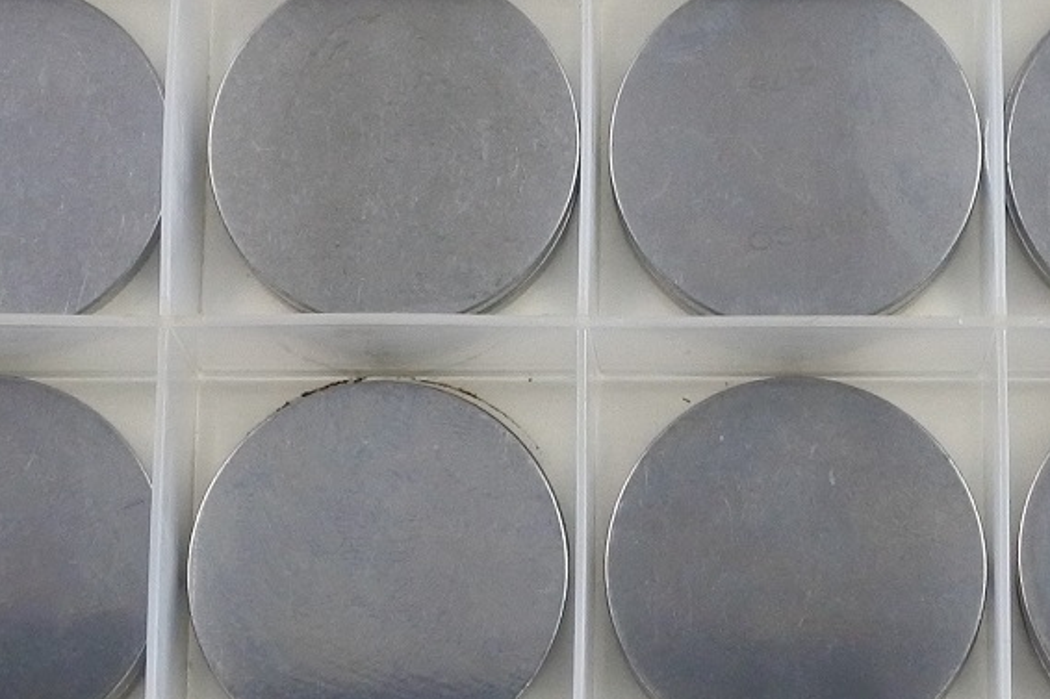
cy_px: -20
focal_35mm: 113
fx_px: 3295
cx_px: 590
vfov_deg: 12.0
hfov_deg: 18.1
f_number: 4.2
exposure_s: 1/125
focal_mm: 15
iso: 640
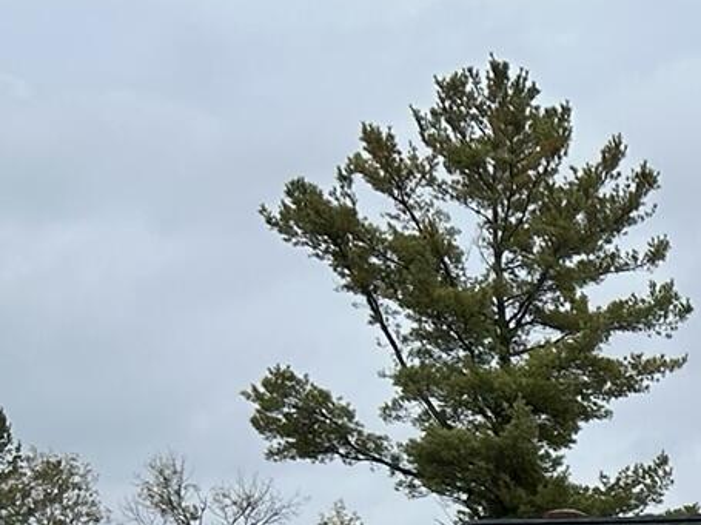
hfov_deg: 15.6
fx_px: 2369
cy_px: 896
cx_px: 1023
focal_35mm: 117
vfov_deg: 11.8
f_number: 1.5
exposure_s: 1/3077
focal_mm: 5.7
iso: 50
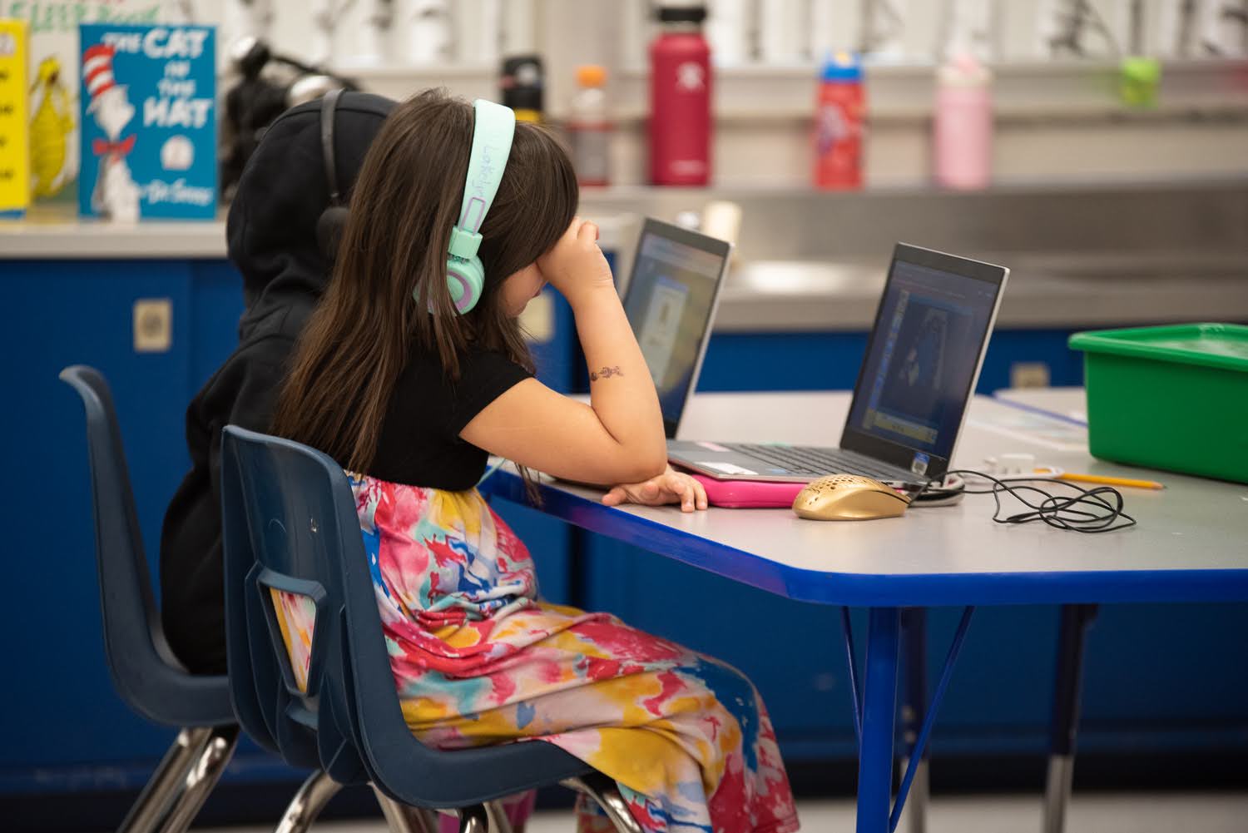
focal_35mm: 213
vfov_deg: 6.4
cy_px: 435
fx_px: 7392
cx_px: 583
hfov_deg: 9.7
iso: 1250
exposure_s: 1/250
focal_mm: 200
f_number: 2.8
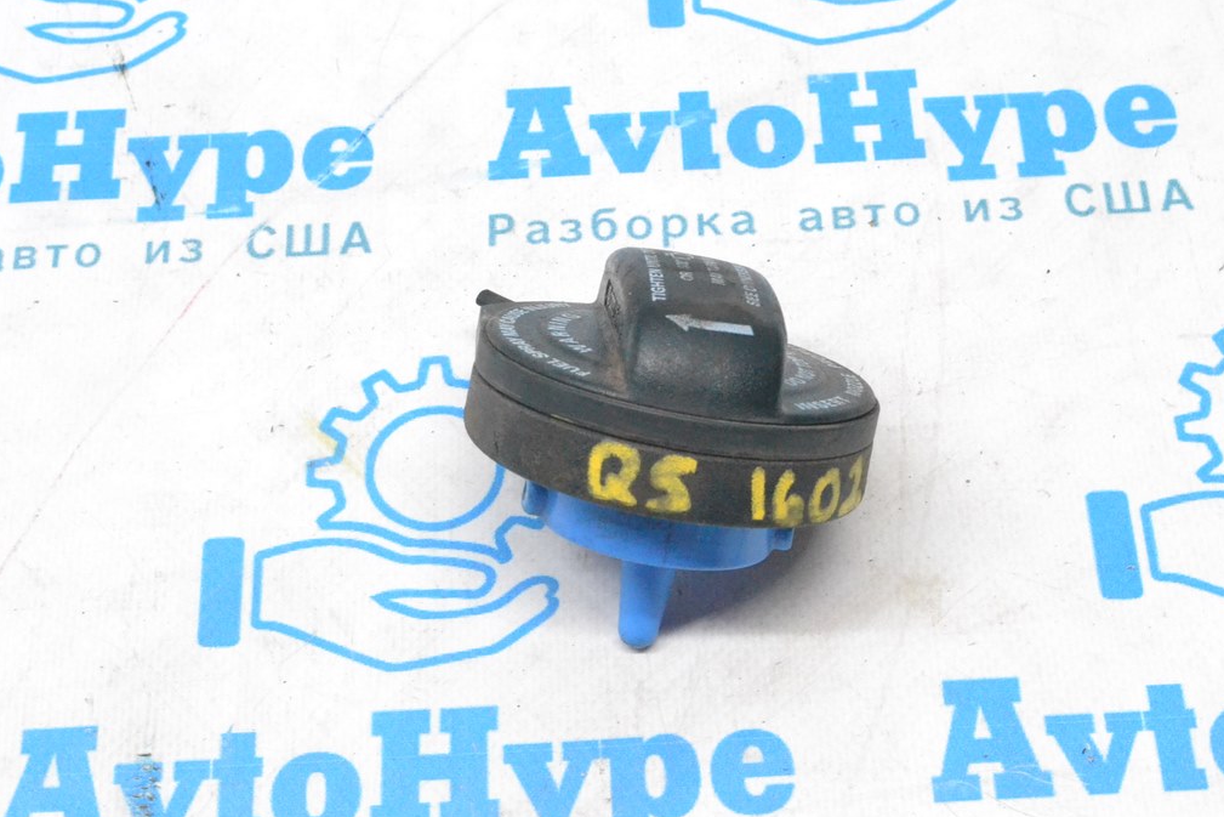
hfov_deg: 29.4
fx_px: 2329
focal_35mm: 69
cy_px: 410
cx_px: 617
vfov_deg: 19.9
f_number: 13
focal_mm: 45
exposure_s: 1/100
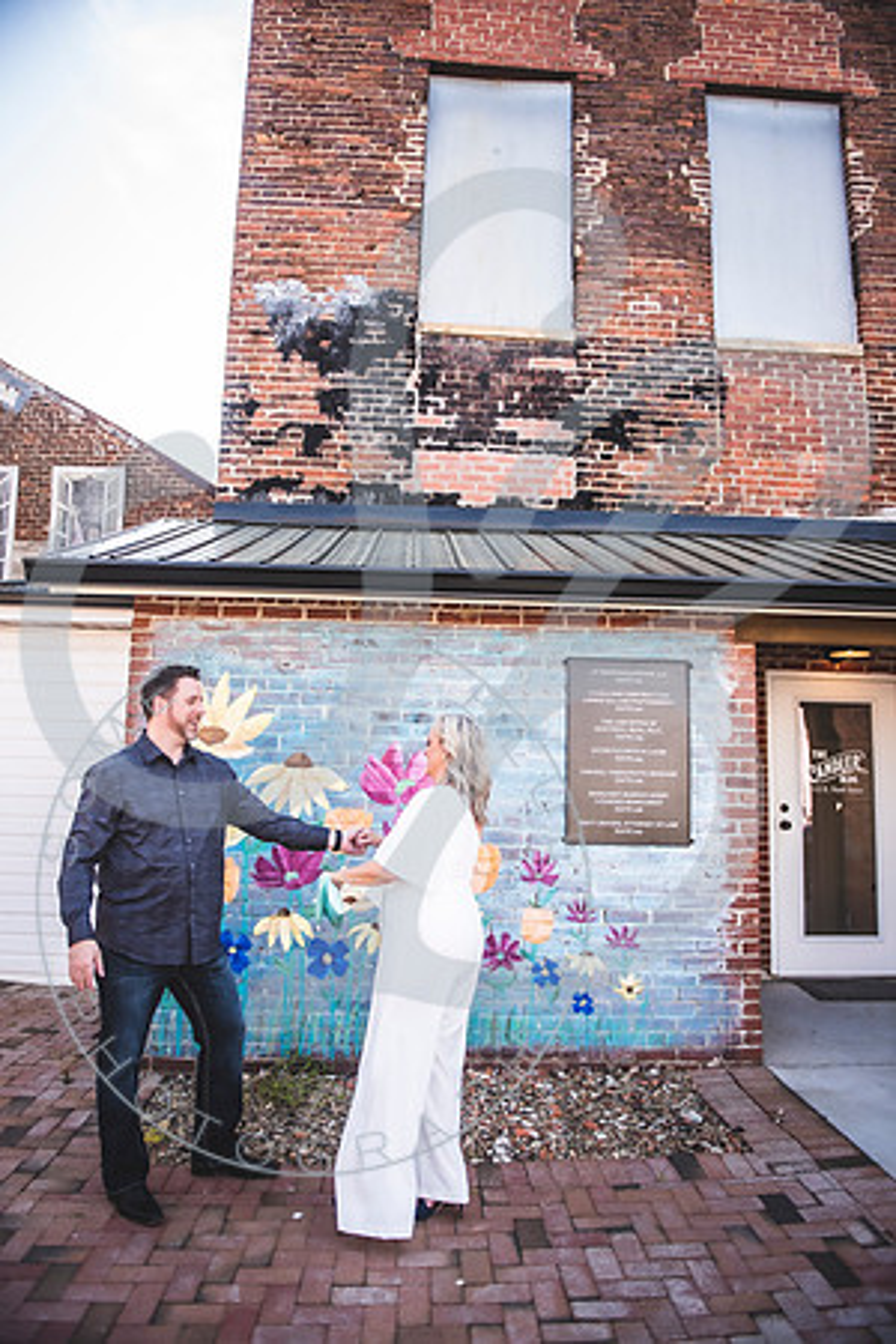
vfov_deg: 73.7
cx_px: 448
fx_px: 896
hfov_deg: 53.1
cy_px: 672
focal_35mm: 24
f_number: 2.8
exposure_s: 1/400
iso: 100
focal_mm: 24
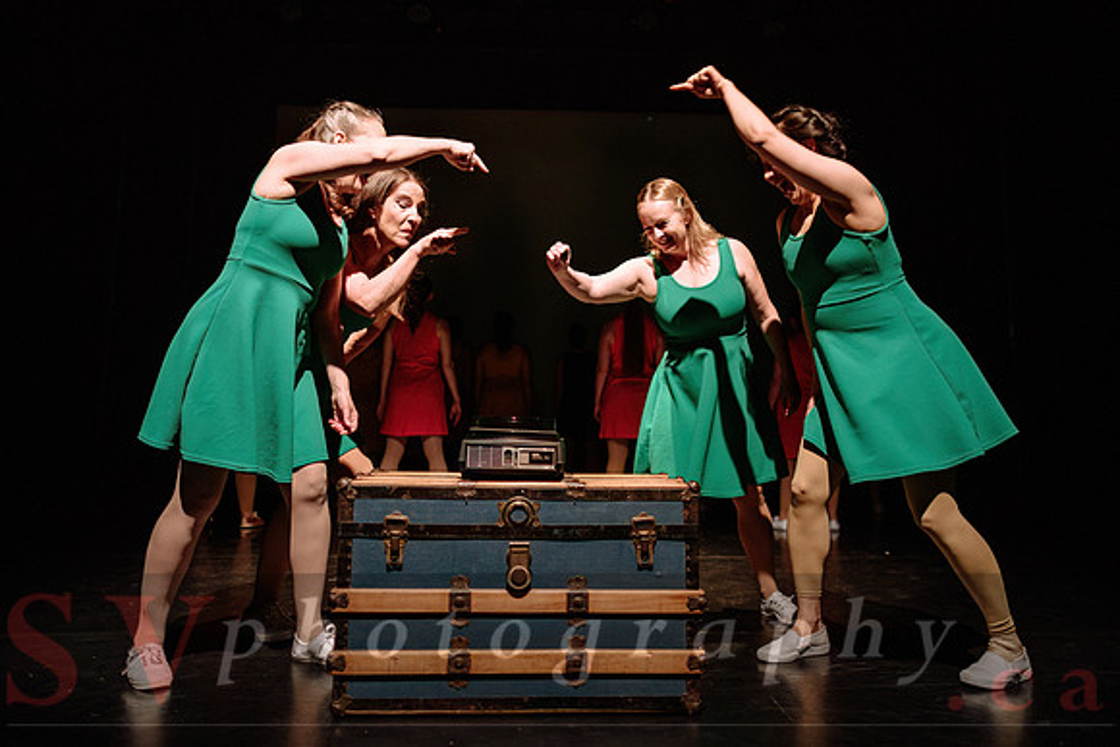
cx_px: 560
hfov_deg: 66.8
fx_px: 849
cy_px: 322
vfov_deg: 47.4
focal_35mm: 27
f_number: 1.4
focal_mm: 24
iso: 1250
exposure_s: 1/320
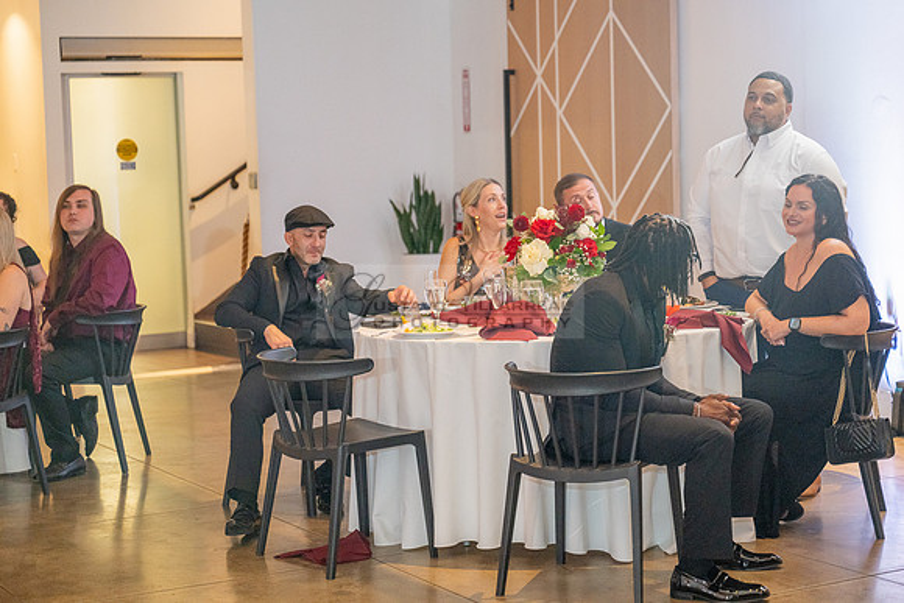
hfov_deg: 28.8
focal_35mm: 70
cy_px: 302
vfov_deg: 19.5
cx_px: 452
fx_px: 1758
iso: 2000
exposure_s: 1/200
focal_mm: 70
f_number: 2.8
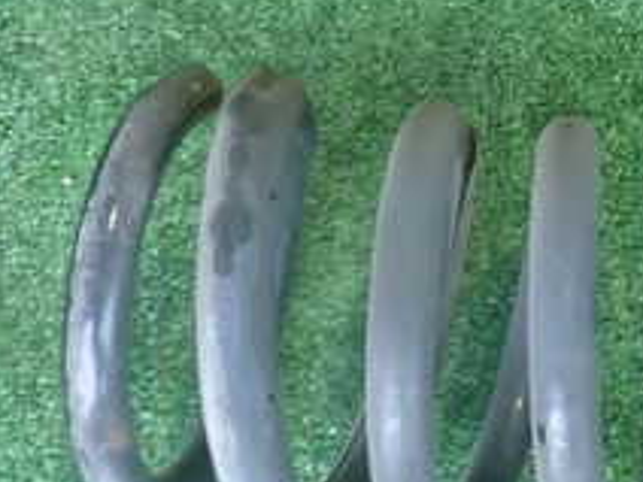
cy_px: 349
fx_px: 1579
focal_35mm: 85
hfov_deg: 22.0
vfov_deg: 17.3
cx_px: 679
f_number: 2.3
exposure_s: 1/30
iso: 320
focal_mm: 5.4
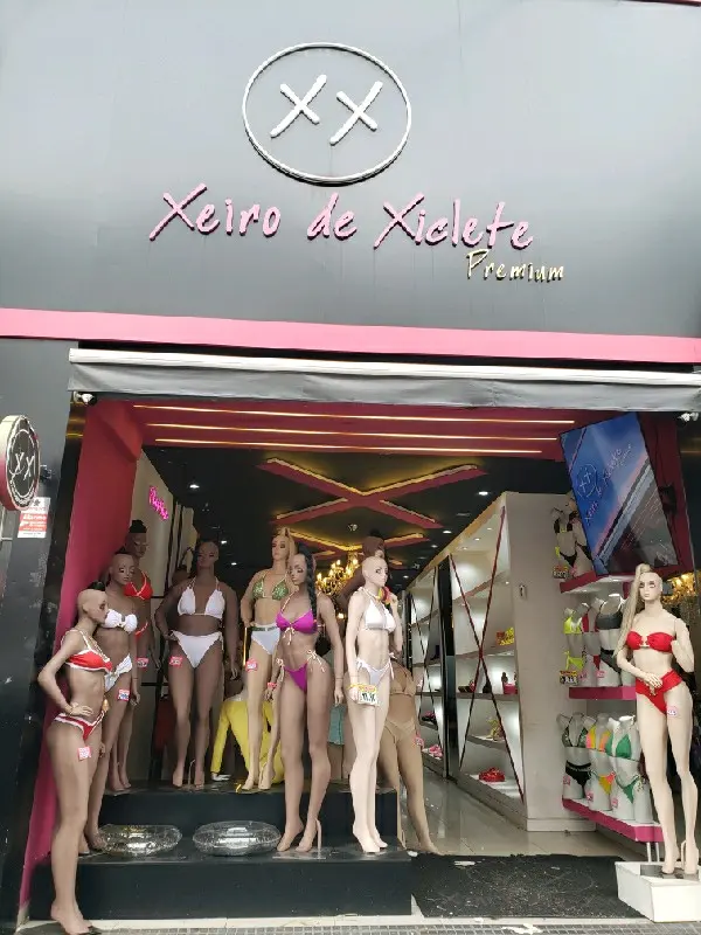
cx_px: 350
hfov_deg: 53.1
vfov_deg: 67.3
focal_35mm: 26
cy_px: 468
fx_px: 702
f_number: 2.4
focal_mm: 4.3
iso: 50
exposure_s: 1/120
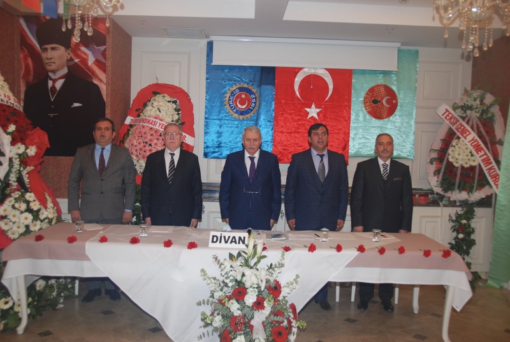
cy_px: 171
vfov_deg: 43.7
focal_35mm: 30
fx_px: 426
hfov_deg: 61.9
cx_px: 255
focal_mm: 20
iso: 200
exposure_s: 1/60
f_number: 4
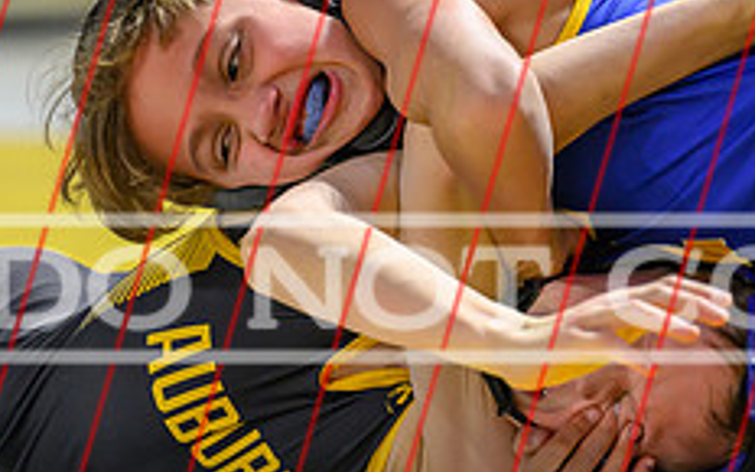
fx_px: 11914
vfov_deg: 2.3
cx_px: 360
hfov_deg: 3.6
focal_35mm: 579
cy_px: 262
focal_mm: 185
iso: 2000
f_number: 2.8
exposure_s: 1/800
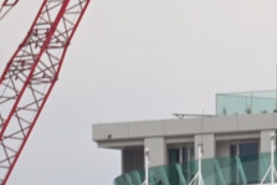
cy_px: 240
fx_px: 14151
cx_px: 301
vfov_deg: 0.7
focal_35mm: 1838
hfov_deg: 1.1
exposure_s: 1/400
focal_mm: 400
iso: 200
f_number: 5.6
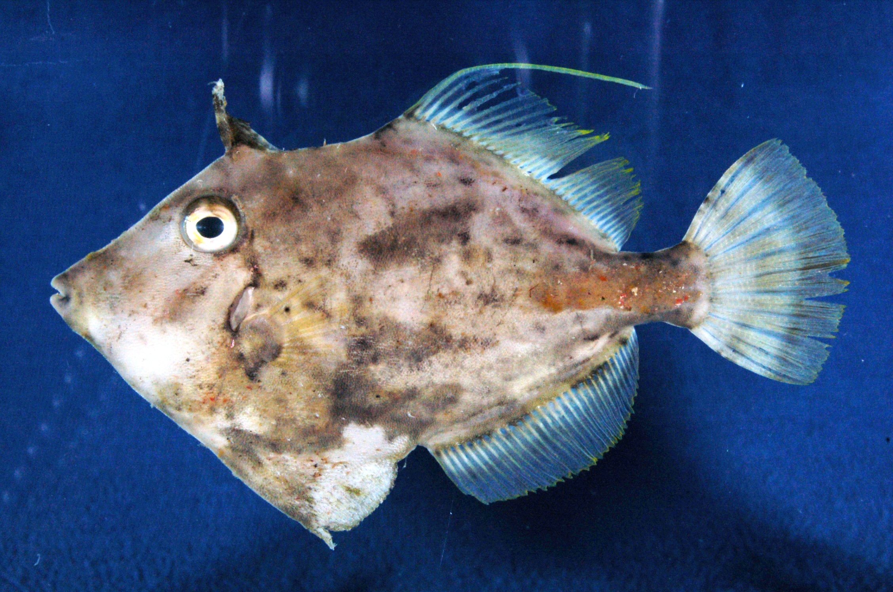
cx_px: 446
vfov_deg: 20.1
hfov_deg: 29.9
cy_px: 296
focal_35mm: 68
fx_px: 1672
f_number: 25
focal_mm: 45
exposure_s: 1/60
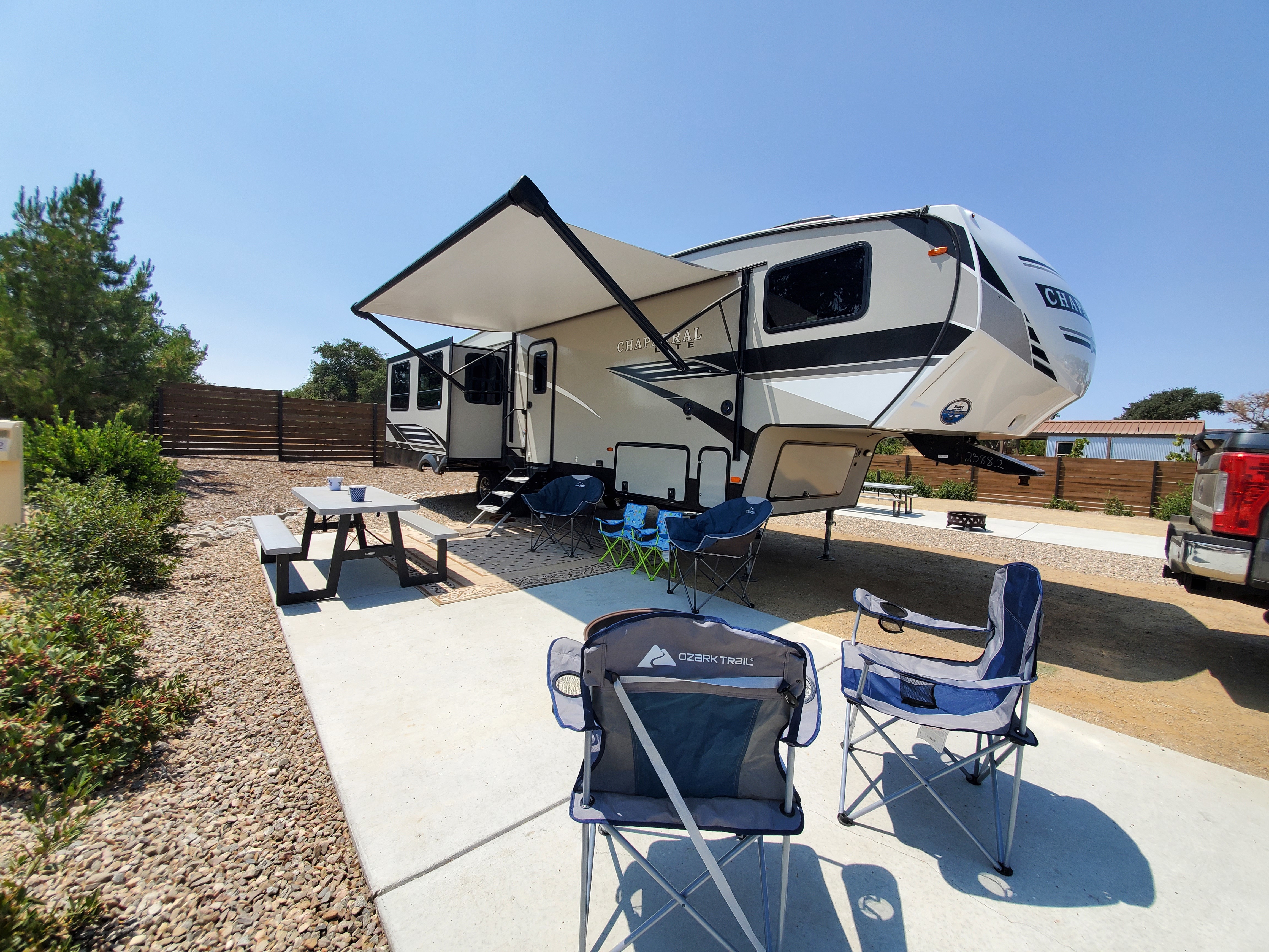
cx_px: 634
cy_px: 476
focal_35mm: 13
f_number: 2.2
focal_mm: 1.8
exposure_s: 1/1055
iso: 50
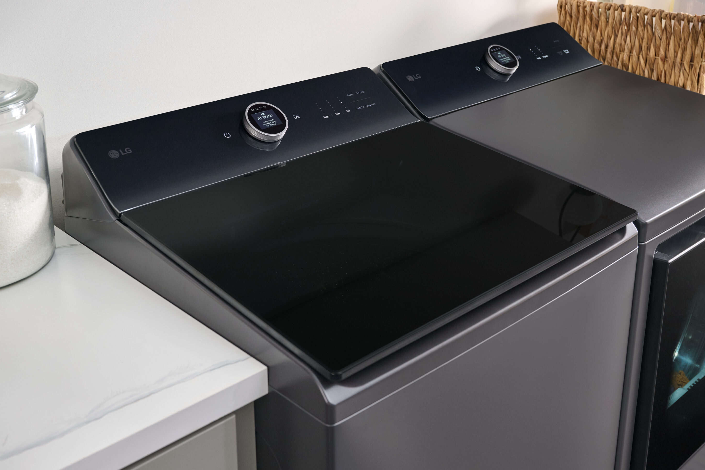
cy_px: 233
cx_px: 345
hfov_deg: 46.4
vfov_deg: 31.9
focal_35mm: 42
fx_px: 822
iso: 400
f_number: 6.3
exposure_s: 1/8
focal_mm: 41
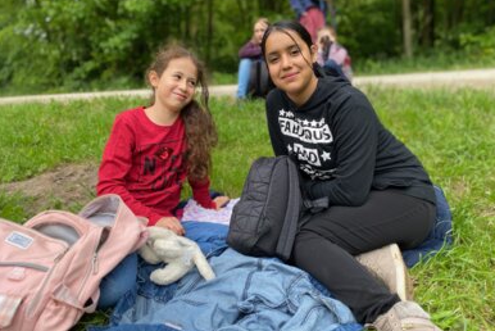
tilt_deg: -9.0
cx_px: 249
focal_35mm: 28
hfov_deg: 65.4
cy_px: 142
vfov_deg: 46.3
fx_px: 385
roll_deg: +5.6
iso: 32
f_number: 1.8
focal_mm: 4.25
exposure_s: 1/156
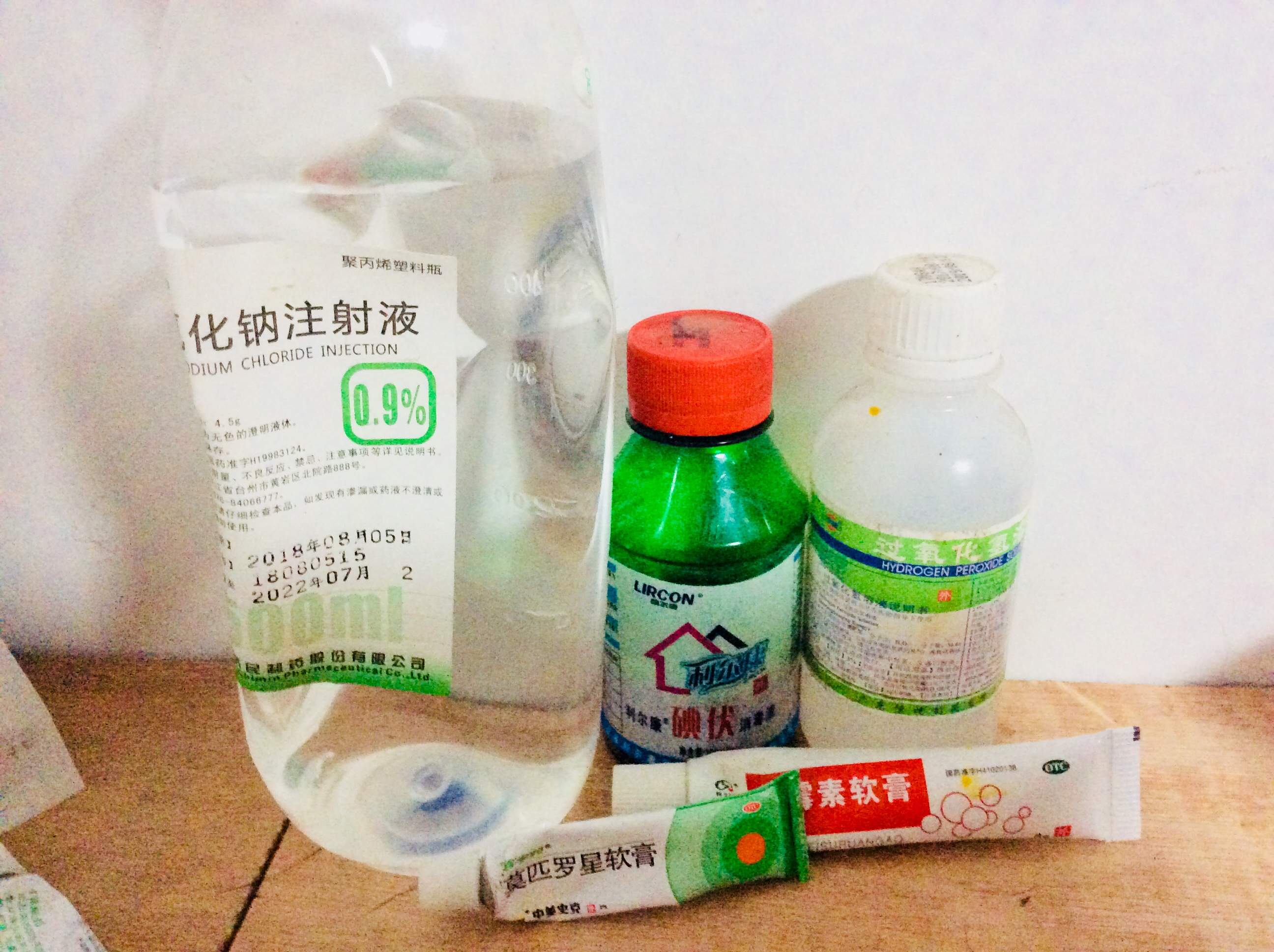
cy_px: 476
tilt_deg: -29.3
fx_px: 1176
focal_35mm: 32
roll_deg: +2.7
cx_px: 637
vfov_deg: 44.1
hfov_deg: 56.9
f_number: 2.4
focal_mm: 3.3
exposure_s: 1/17
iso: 400
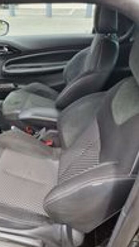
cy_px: 122
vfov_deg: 66.0
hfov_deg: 39.7
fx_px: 190
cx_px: 45
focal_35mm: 29
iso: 50
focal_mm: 5.4
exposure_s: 1/114
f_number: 1.8
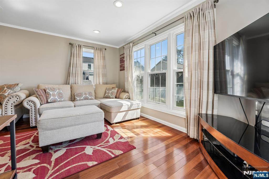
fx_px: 105
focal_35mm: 14
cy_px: 90
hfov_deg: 104.3
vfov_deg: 81.2
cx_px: 134
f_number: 8
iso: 100
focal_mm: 14
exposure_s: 1/40
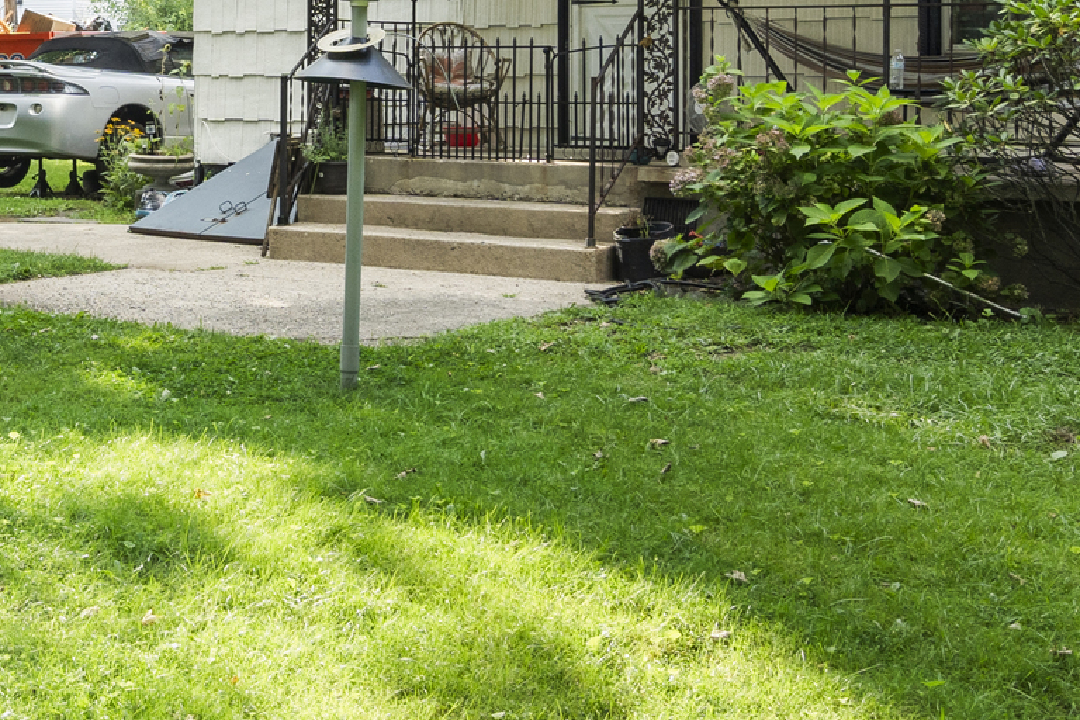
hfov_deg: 29.5
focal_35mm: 64
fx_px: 1920
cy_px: 45
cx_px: 14
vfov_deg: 20.7
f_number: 9
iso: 200
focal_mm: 16
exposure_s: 1/6
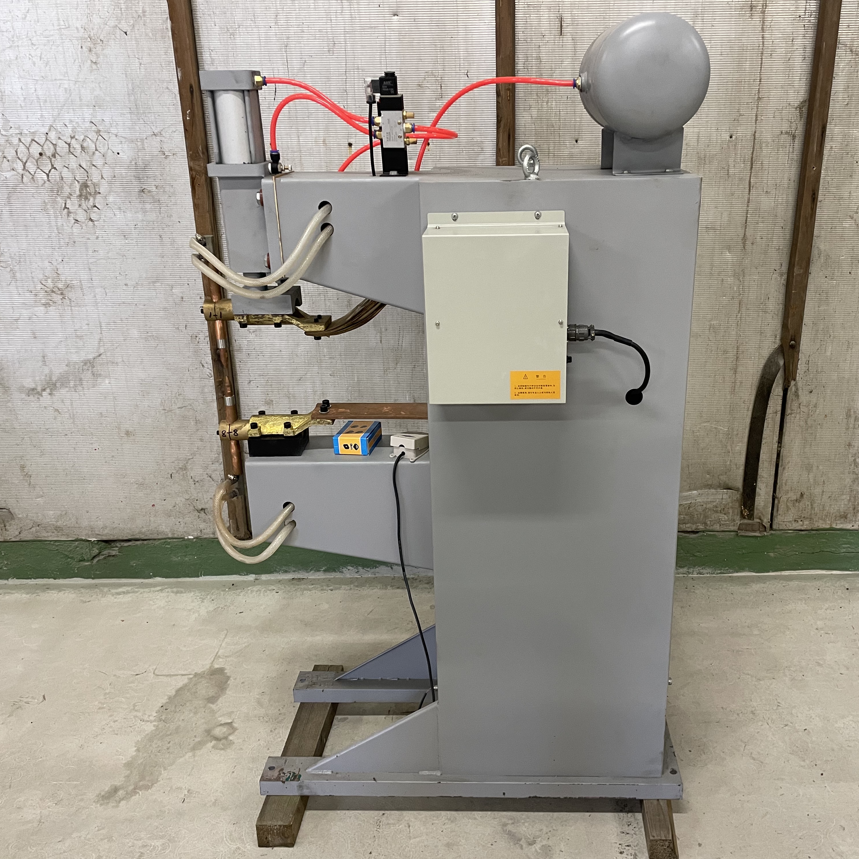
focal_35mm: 31
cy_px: 433
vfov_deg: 52.5
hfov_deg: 52.4
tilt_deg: -19.5
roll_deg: +2.2
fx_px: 870
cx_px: 480
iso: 200
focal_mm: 4.2
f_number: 1.6
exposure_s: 1/60
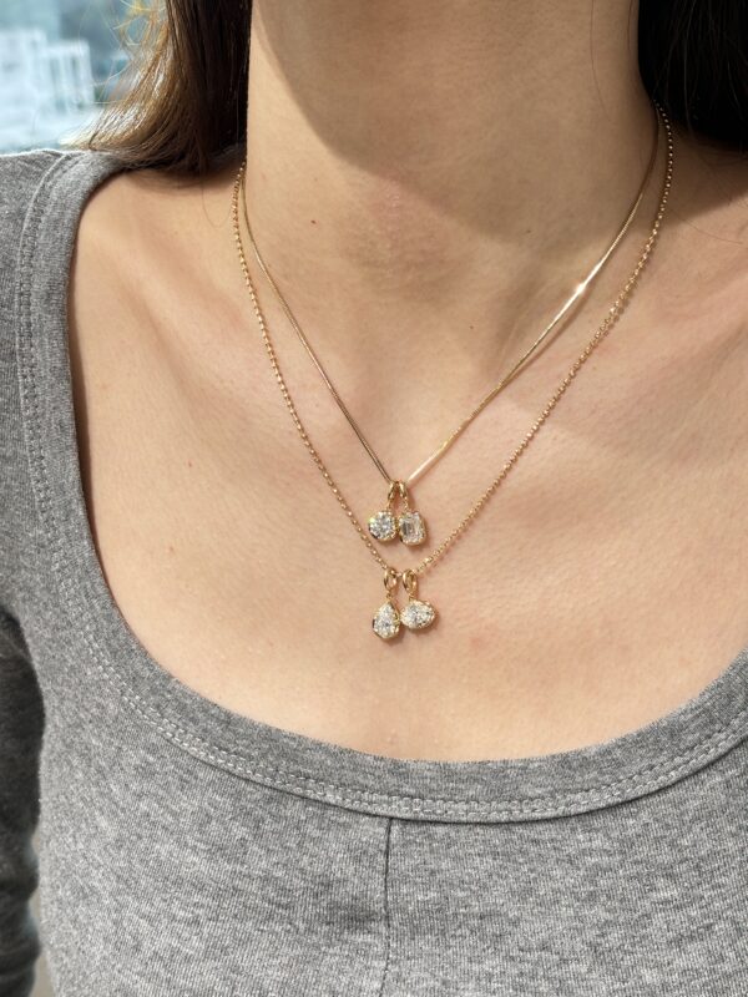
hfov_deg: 28.0
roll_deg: +4.9
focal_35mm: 52
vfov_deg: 36.8
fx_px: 1498
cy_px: 498
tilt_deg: -19.9
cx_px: 374
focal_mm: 5.96
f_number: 1.6
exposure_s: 1/74
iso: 50
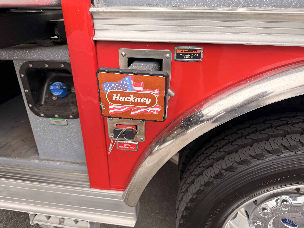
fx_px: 211
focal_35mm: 24
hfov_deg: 71.6
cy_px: 114
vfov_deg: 56.8
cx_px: 152
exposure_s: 1/501
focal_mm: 6.76
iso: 100
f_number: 1.78
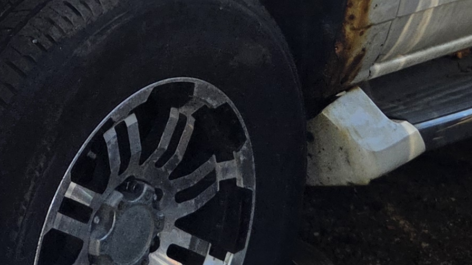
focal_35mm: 112
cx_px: 86
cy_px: -104
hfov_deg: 18.9
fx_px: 1401
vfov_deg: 10.5
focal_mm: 5.4
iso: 80
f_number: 1.8
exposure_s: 1/3956
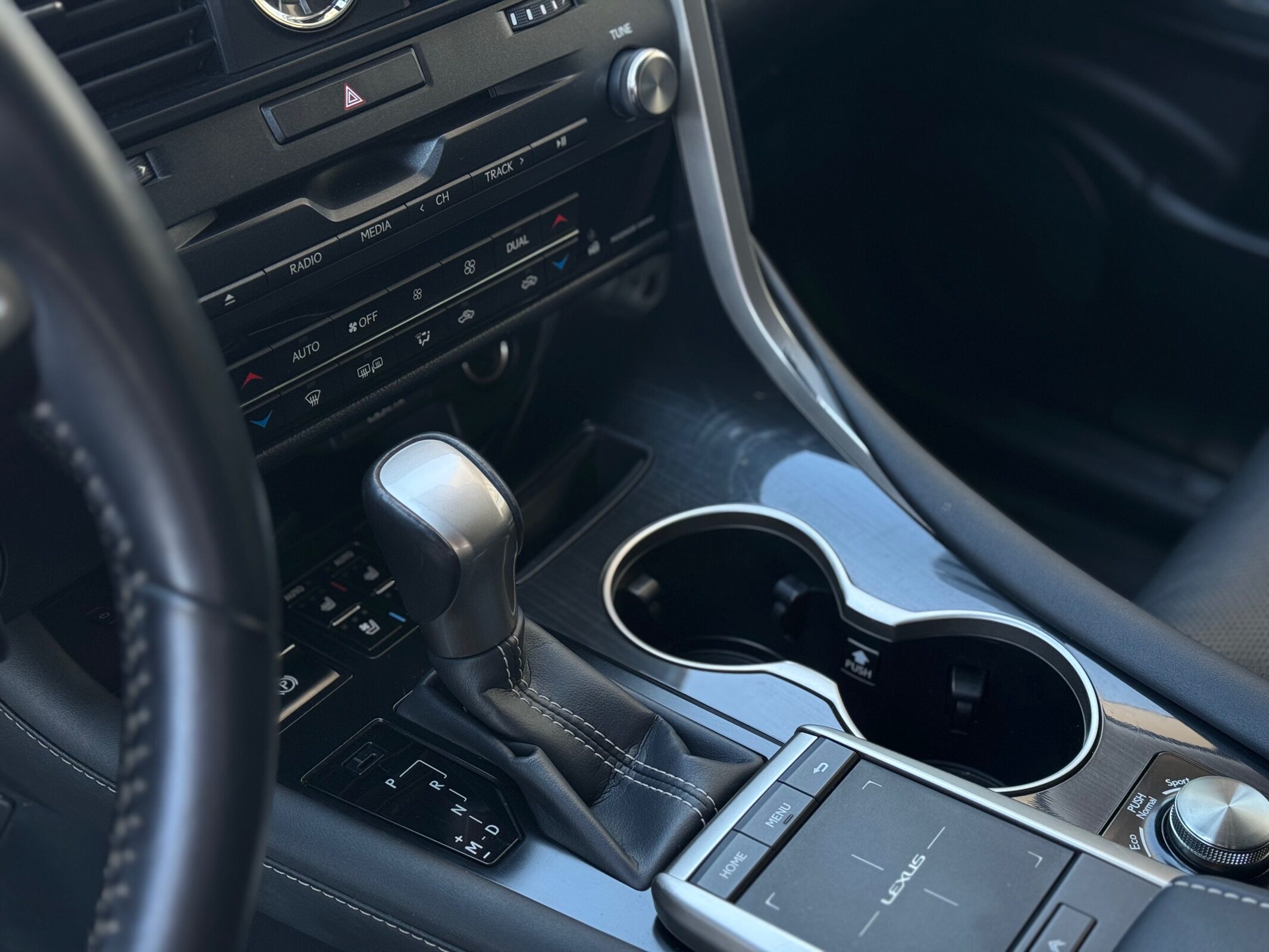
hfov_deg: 39.7
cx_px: 634
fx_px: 1760
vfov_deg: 30.3
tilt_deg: -36.8
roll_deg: -2.6
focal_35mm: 48
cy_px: 476
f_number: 1.78
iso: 100
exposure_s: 1/87
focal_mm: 6.76
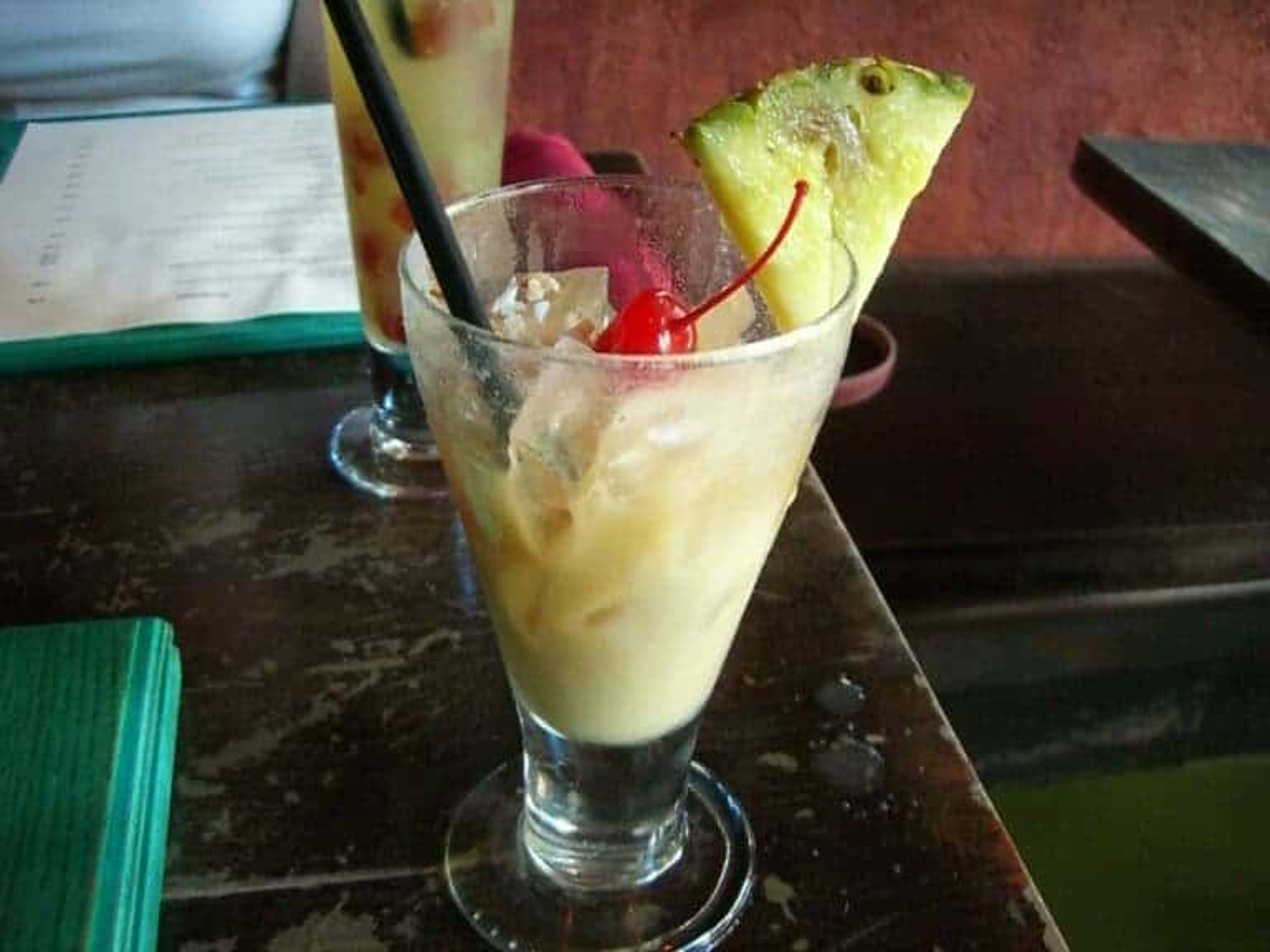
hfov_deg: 49.0
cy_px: 476
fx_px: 1394
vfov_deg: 37.7
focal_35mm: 38
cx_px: 635
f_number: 2.7
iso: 400
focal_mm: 6.2
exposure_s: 1/50
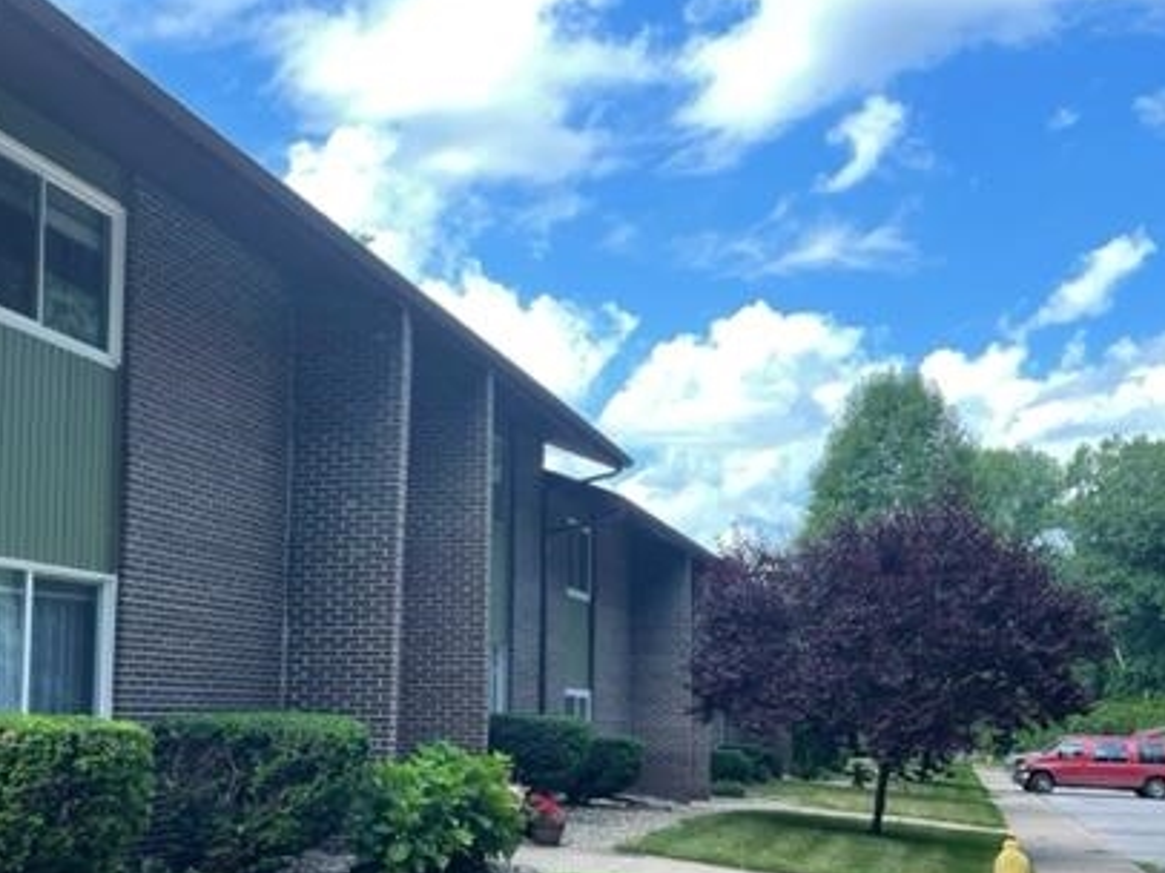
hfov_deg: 45.6
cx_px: 488
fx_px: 1379
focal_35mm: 41
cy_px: 629
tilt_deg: +3.7
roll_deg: -1.6
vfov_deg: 34.5
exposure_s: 1/396
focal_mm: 4.2
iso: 32
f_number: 1.6
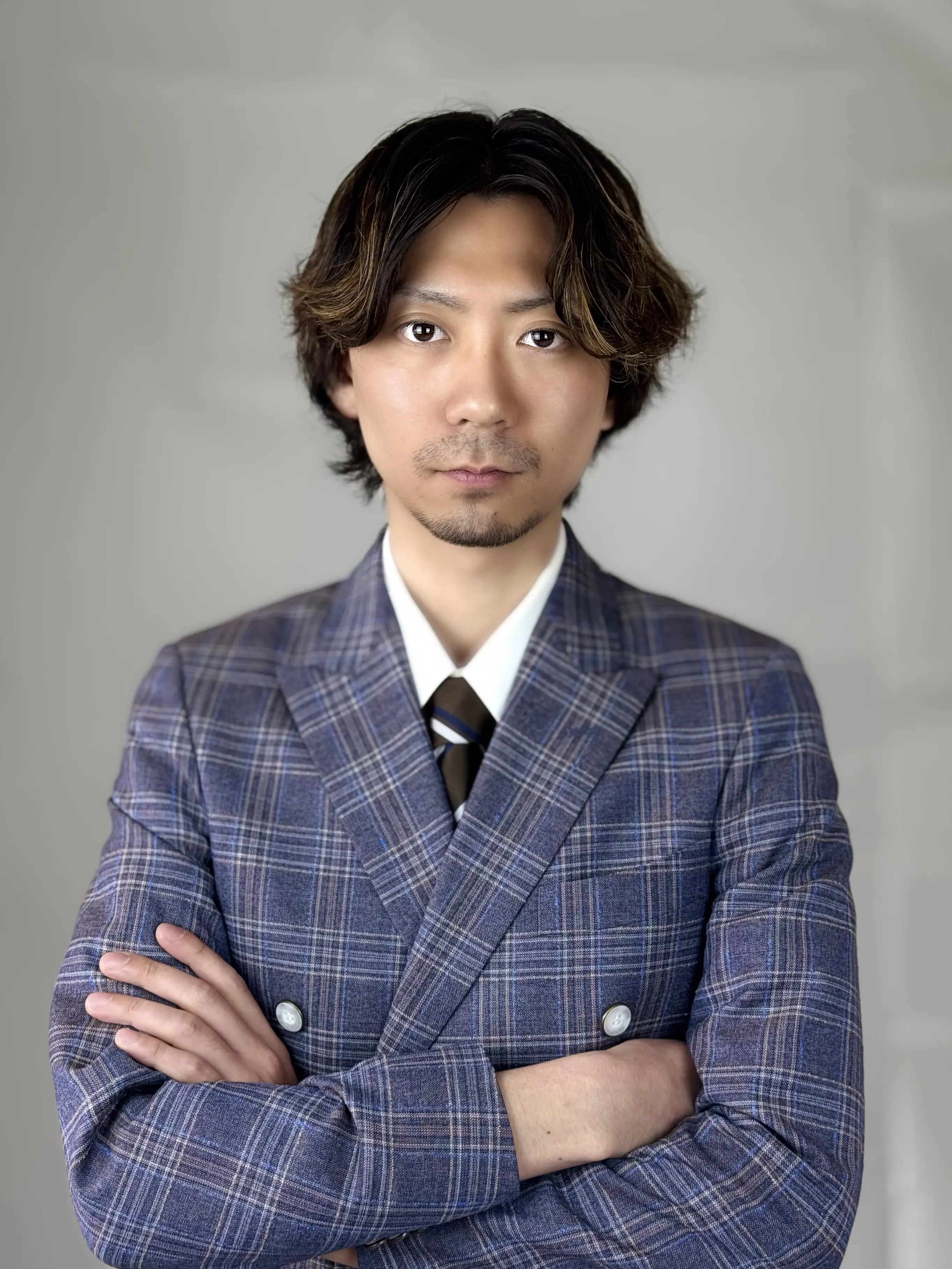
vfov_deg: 39.7
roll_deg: +1.3
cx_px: 476
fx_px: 1760
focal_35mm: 48
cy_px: 634
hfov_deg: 30.3
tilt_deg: -1.8
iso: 64
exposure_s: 1/120
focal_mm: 6.76
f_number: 1.78
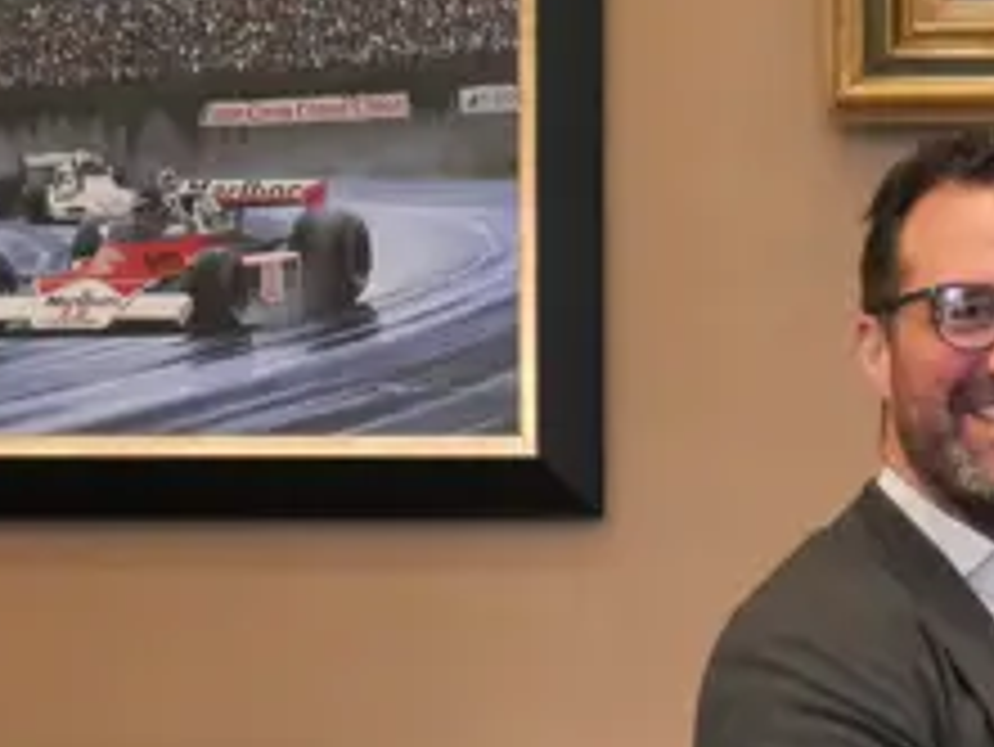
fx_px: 4798
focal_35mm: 167
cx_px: 1428
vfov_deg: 8.9
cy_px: 632
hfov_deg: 11.4
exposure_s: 1/60
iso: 2500
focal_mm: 27
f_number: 4.6
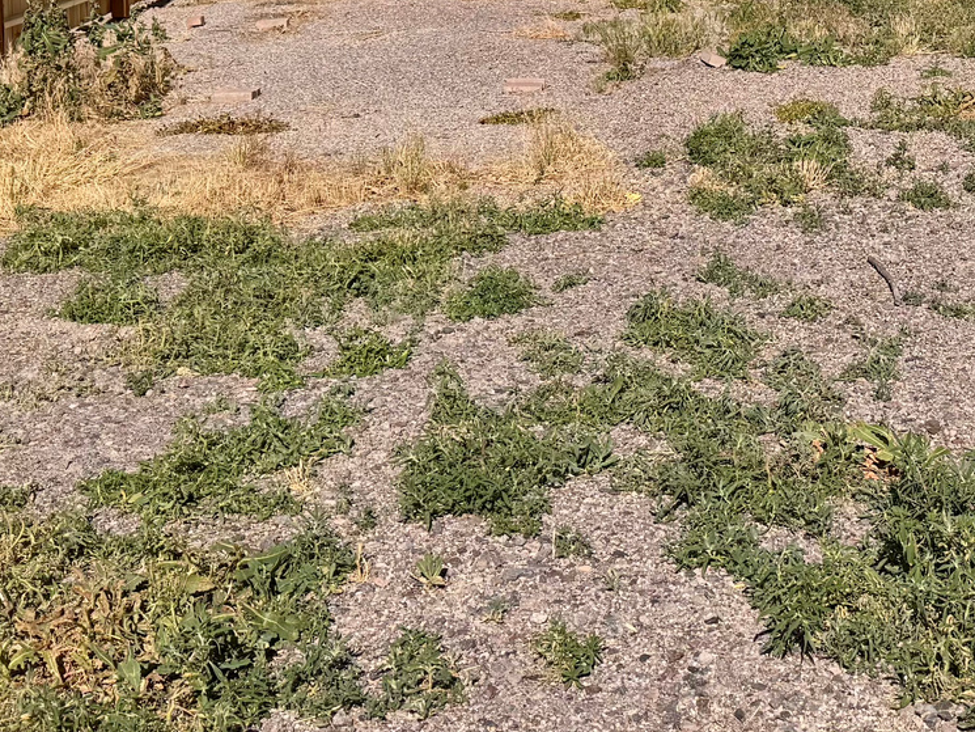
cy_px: -96
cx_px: 828
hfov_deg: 28.5
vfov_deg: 21.0
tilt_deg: -3.7
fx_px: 1859
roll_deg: +1.3
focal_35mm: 66
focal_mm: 6.76
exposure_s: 1/7092
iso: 80
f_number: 1.78
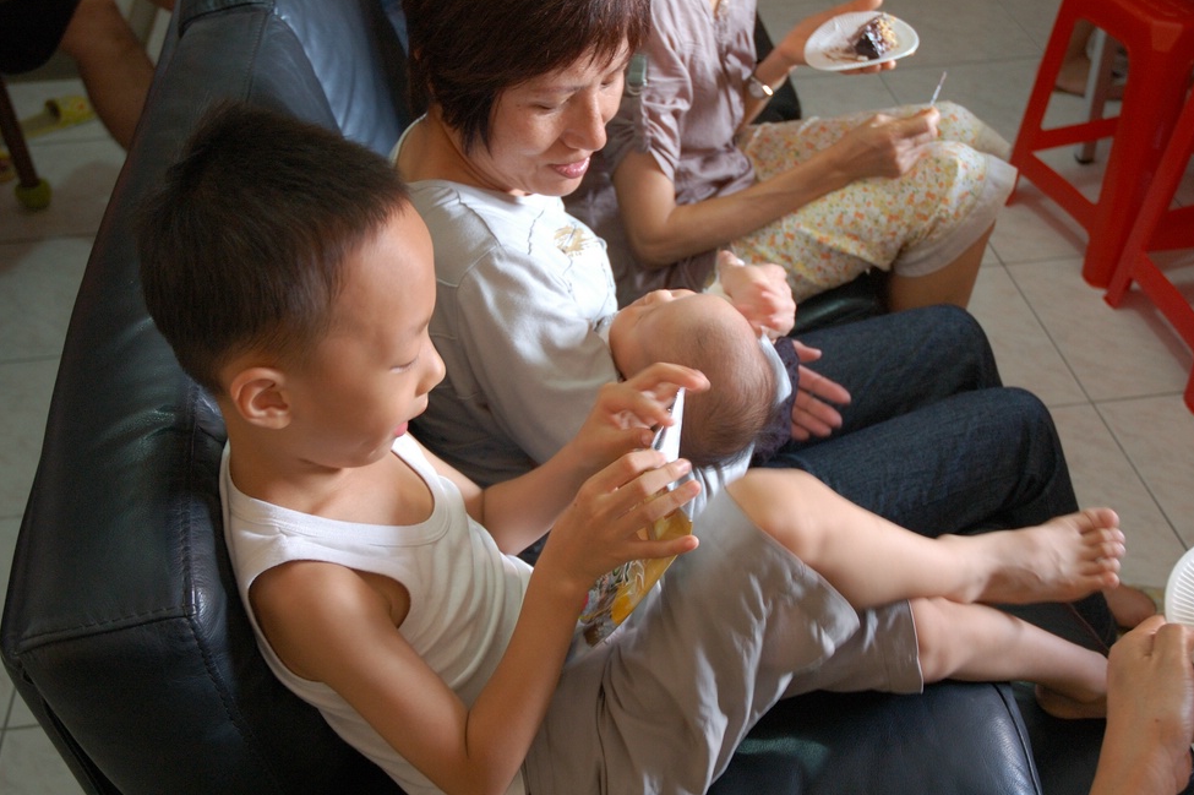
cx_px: 605
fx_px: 1410
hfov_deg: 45.9
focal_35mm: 43
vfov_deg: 31.5
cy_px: 389
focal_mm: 27
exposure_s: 1/13
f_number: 3.8
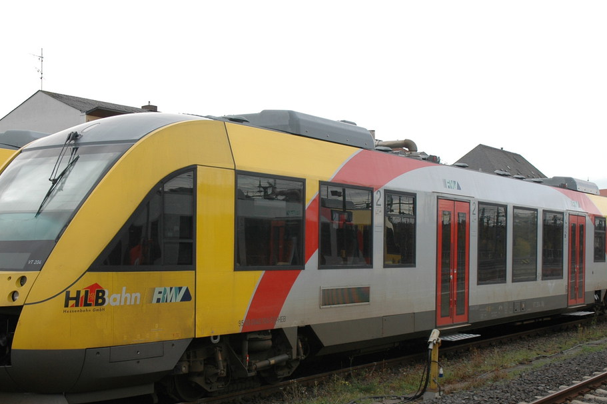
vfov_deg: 25.5
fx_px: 888
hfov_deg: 37.7
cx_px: 272
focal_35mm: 53
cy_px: 255
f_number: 6.3
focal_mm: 25
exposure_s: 1/160
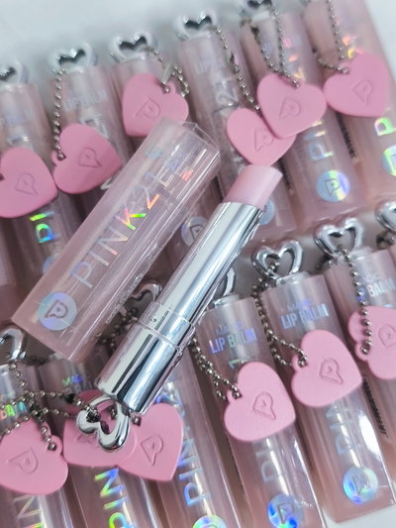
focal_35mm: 35
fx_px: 534
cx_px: 198
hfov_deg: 40.7
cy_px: 264
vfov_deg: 52.6
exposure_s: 1/99.9
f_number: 1.65
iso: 200
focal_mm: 6.18
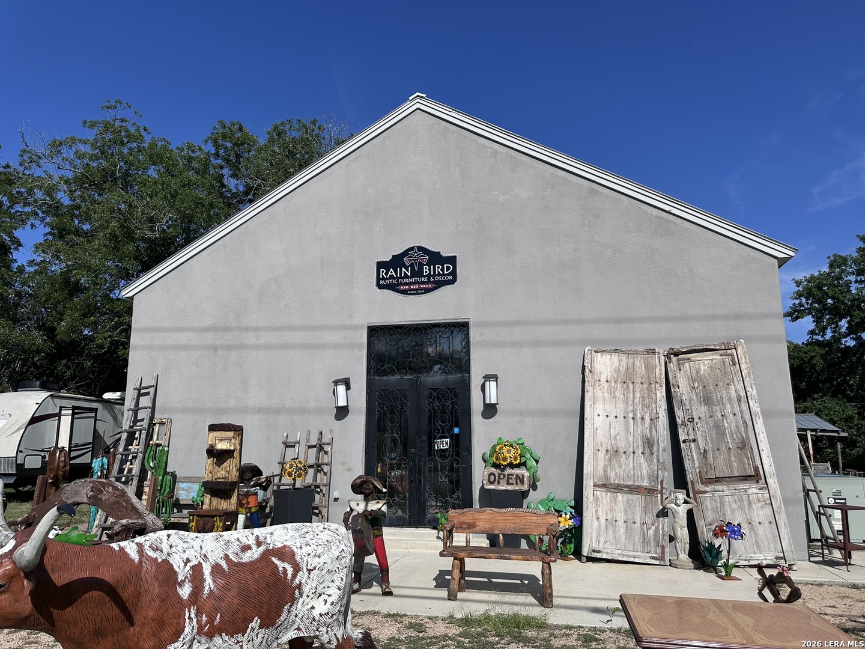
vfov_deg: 56.8
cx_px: 432
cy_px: 324
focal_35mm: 24
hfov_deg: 71.6
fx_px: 600
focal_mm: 6.86
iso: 80
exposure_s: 1/8197
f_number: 1.78
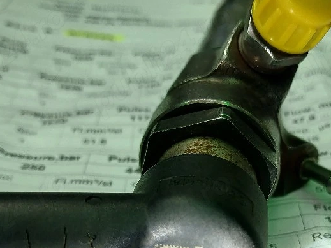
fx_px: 497
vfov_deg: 26.9
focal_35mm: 52
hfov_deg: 36.6
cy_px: 231
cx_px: 204
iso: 32
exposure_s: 1/50.3
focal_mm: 3.98
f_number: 1.8
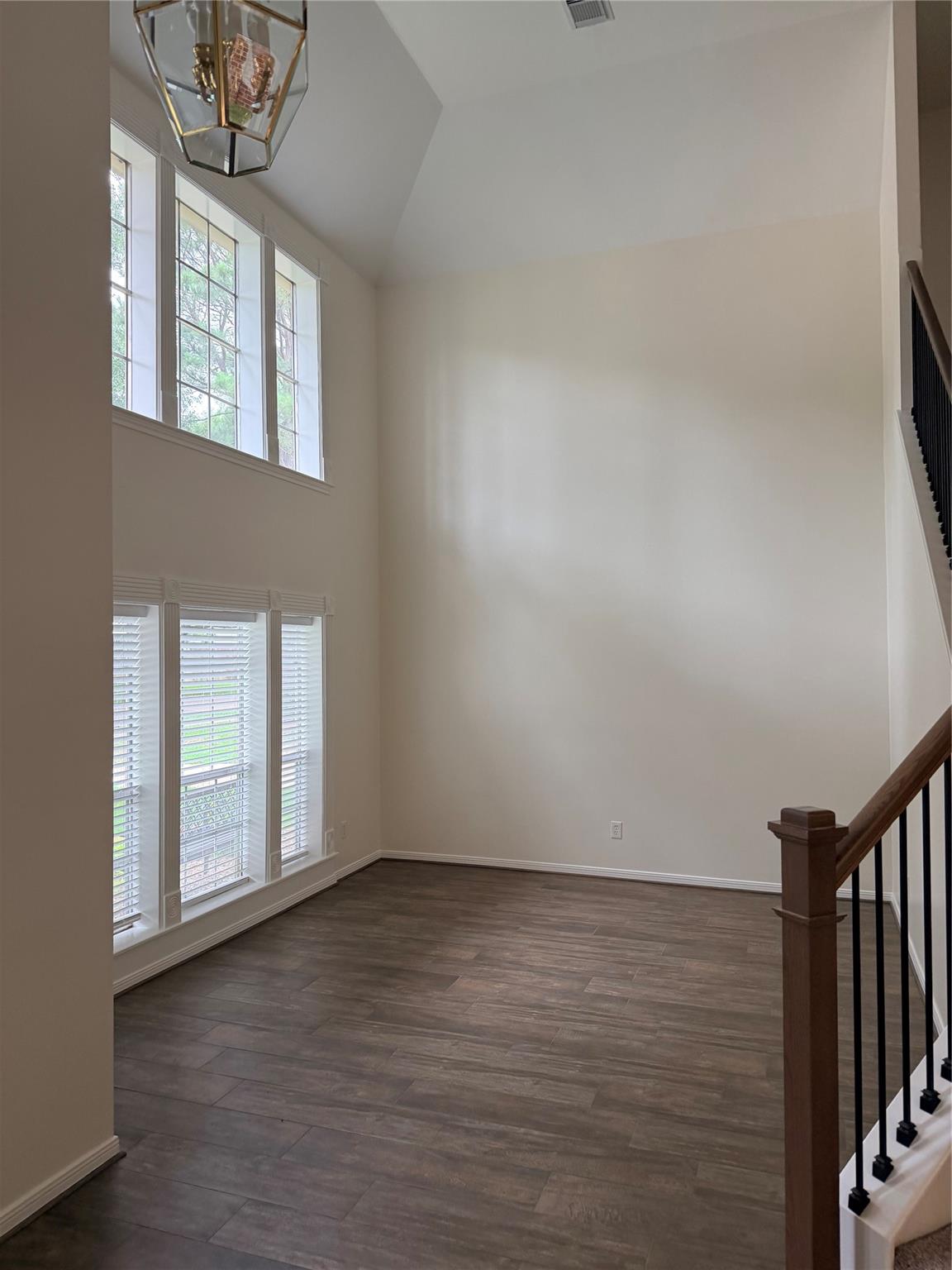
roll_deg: +0.2
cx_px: 476
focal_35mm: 24
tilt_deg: +0.0
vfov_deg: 71.6
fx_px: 880
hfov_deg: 56.8
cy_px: 635
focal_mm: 6.76
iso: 250
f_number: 1.78
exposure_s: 1/120
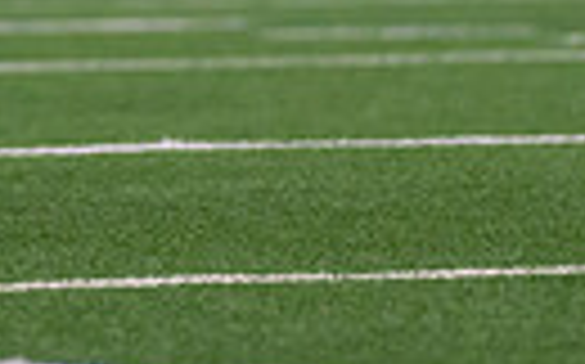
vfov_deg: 1.1
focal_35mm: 1190
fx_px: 18956
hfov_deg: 1.8
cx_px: -332
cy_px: -618
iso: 2500
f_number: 2.8
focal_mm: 200
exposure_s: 1/1000
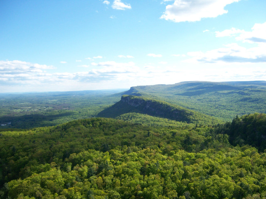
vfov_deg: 39.7
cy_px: 100
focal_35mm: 36
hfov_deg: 51.4
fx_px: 277
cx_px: 133
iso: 80
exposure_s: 1/800
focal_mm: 6
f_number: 2.8
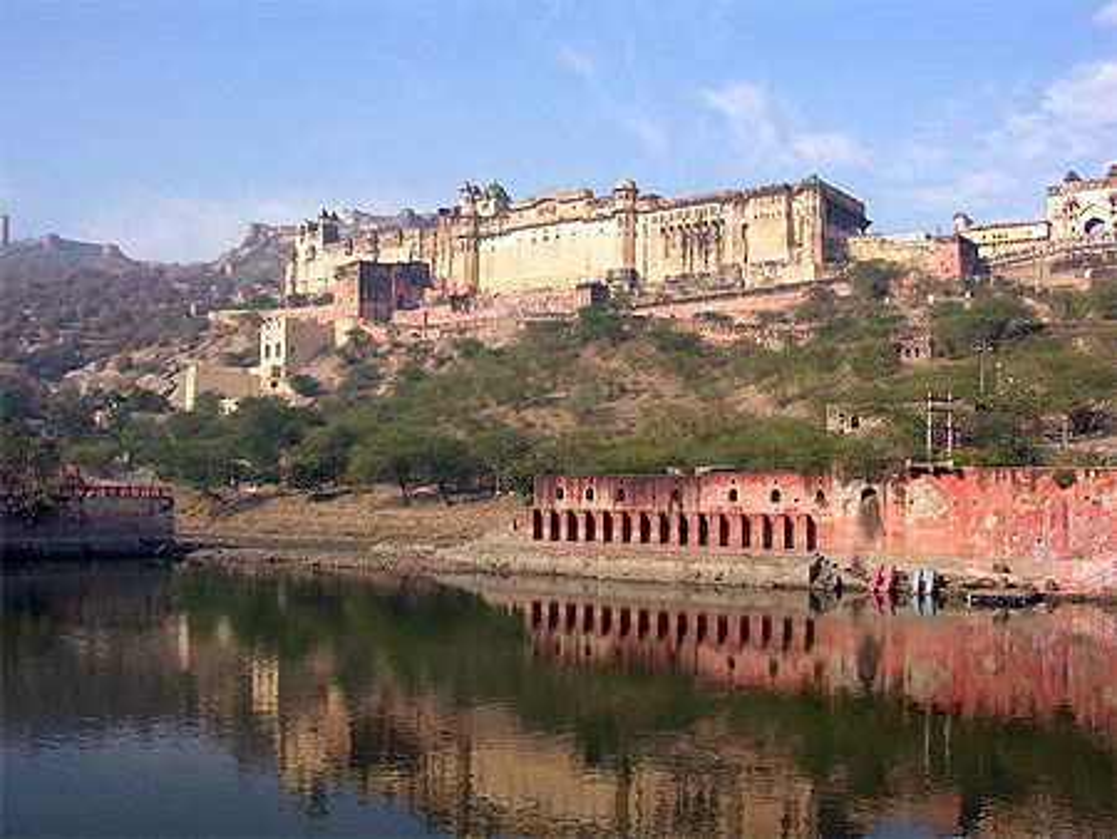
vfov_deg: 40.7
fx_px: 1130
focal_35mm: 35
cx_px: 558
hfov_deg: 52.6
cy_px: 420
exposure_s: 1/189
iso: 50
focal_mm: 8.9
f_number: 5
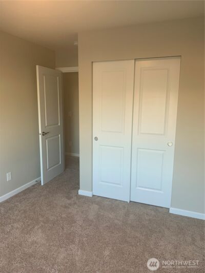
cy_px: 136
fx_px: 205
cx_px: 102
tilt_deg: -8.0
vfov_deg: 67.3
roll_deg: +0.0
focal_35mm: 26
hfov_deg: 53.1
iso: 80
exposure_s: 1/60
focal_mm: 4.25
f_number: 1.8
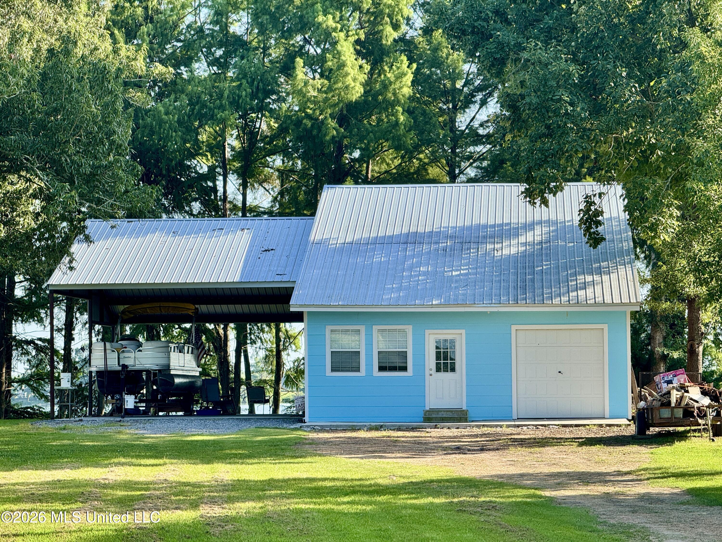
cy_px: 271
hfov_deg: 16.4
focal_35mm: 120
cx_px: 361
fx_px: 2503
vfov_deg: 12.3
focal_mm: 15.66
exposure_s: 1/381
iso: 50
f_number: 2.8
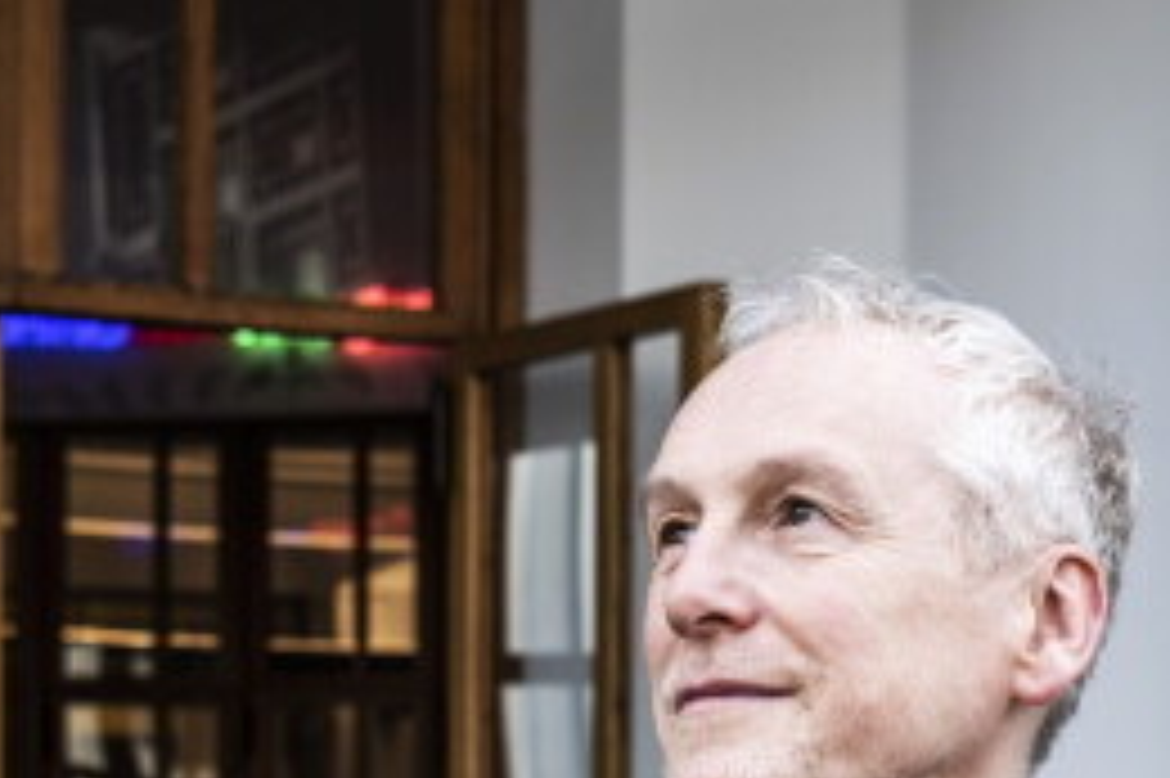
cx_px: 814
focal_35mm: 120
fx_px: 3897
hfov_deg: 17.0
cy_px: 933
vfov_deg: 11.2
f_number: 6.3
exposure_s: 1/250
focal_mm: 48
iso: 400
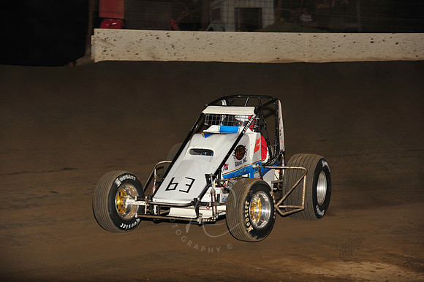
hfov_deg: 16.4
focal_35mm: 125
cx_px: 212
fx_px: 1471
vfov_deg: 11.0
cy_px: 141
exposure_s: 1/320
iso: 640
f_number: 6.3
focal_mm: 125
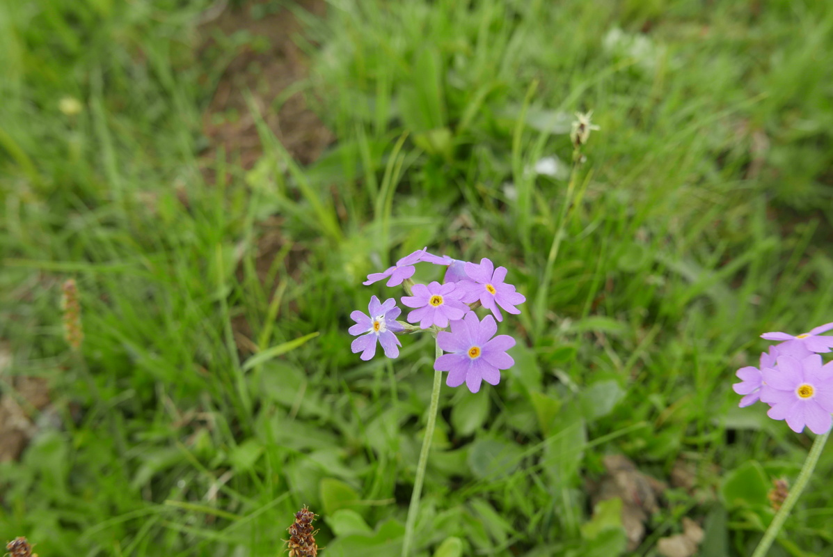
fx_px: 671
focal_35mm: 29
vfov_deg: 45.0
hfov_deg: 63.6
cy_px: 278
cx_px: 416
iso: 200
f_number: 4
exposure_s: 1/125
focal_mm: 13
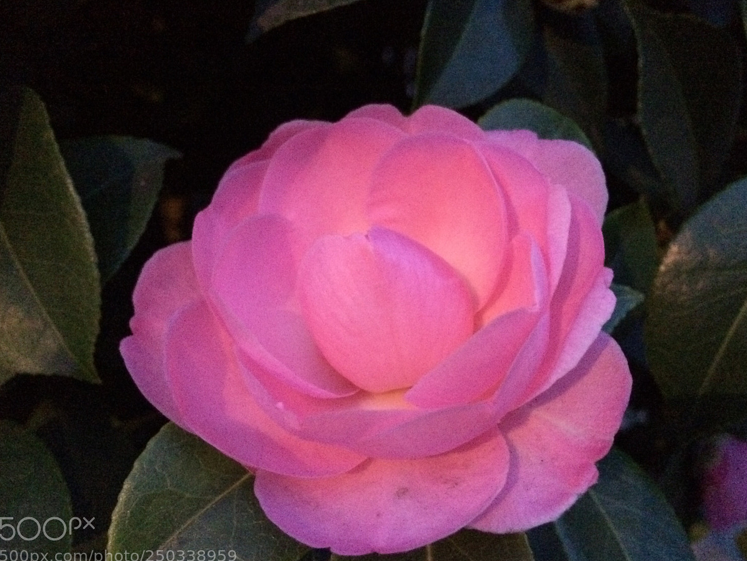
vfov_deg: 44.2
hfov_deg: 56.8
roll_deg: -1.4
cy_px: 287
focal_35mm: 32
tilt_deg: -19.4
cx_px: 379
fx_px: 691
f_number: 2.2
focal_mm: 4.15
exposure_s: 1/17
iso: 1000
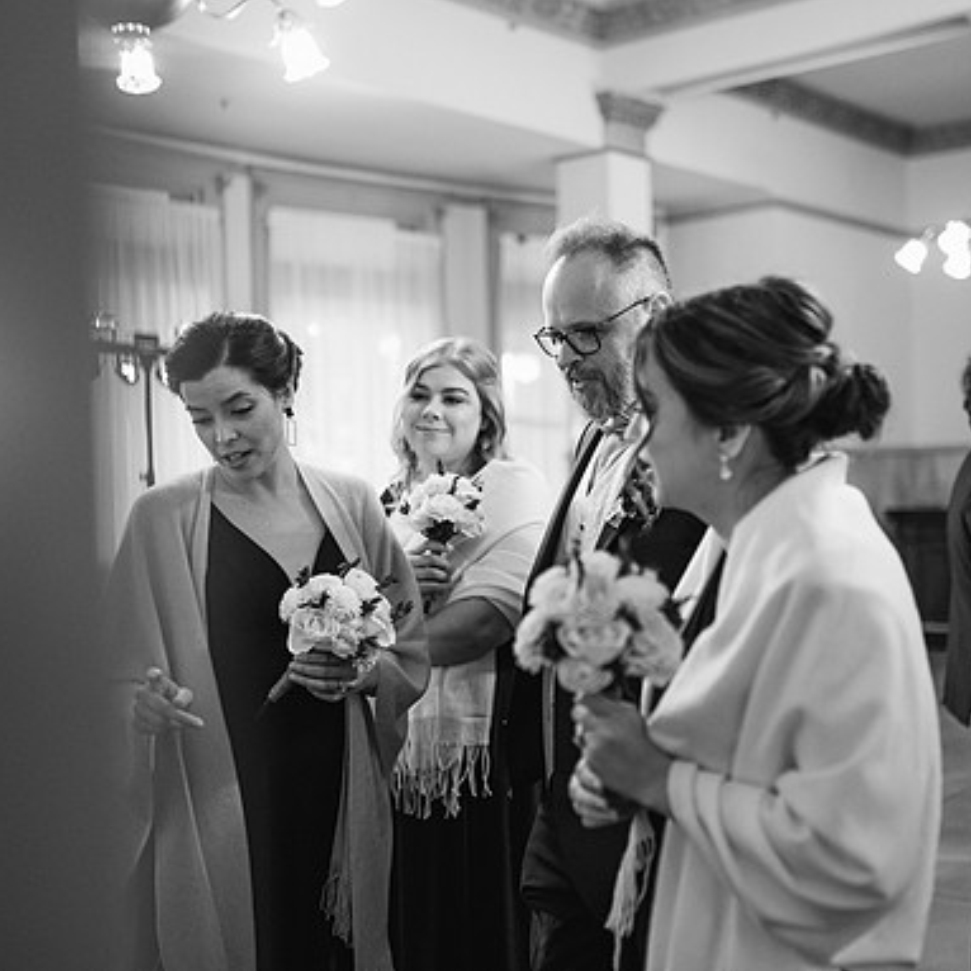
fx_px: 1428
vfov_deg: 37.6
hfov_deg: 37.5
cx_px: 560
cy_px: 484
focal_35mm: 45
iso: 1000
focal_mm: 35
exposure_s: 1/200
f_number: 1.8
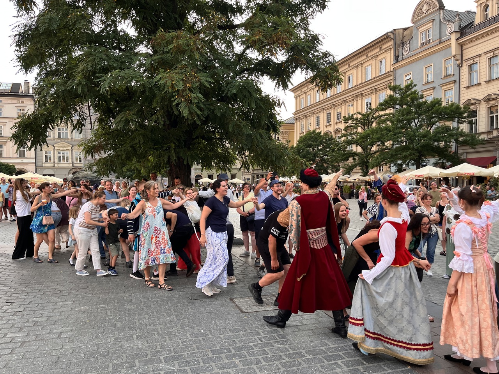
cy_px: 187
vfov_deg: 53.1
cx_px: 250
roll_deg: +0.7
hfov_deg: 67.3
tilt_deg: -0.2
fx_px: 375
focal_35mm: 26
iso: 64
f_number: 1.6
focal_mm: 5.1
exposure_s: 1/121
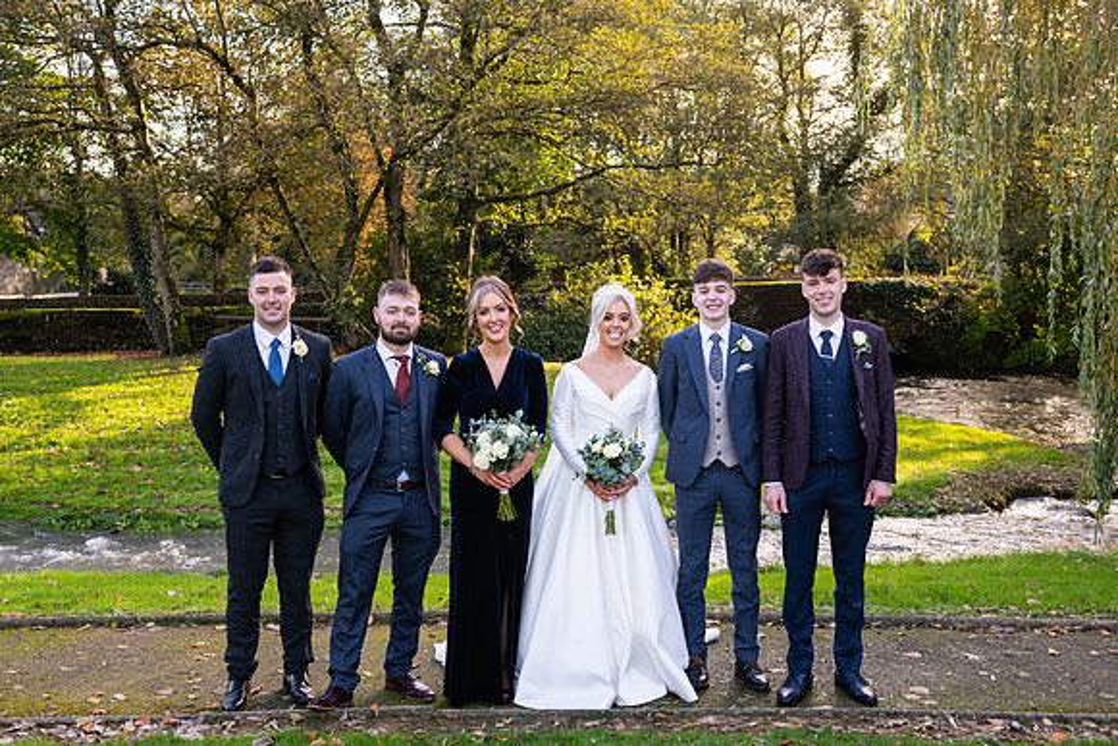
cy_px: 373
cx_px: 559
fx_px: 1242
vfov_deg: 33.4
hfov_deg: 48.4
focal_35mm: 40
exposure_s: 1/160
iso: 500
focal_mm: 40
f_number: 6.3
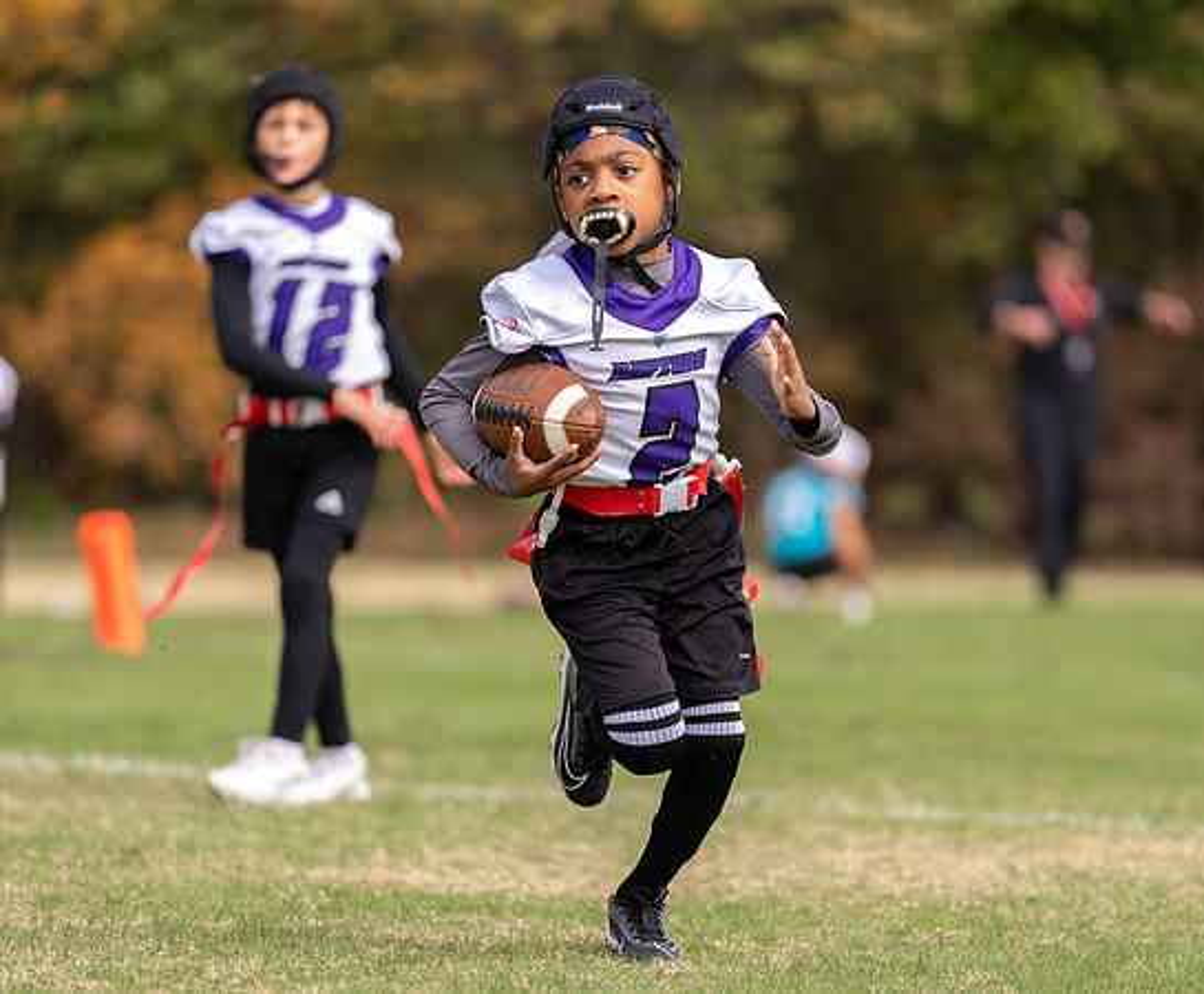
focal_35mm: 278
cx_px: 614
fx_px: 10014
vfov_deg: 5.7
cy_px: 561
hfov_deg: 6.9
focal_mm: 200
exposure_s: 1/1250
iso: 100
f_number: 2.8
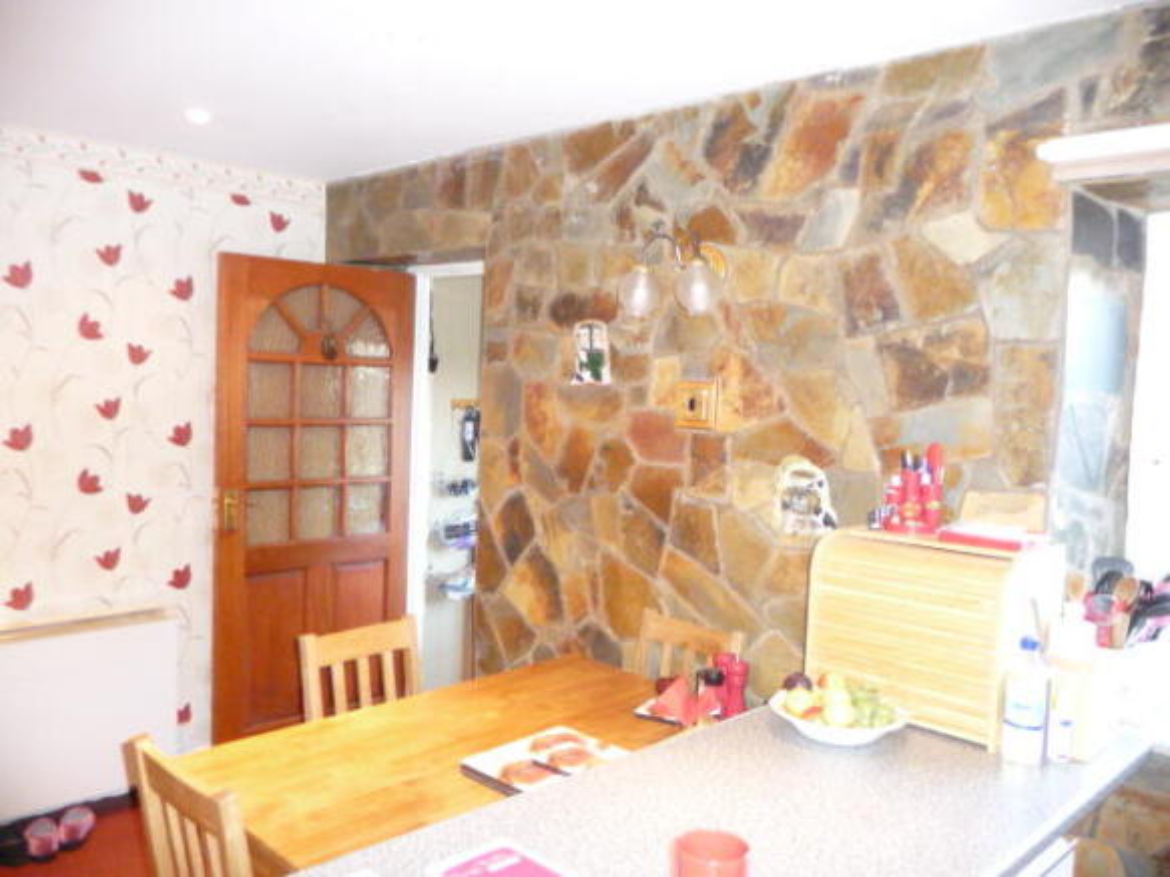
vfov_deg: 49.7
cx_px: 585
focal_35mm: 28
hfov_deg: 63.5
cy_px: 438
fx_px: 946
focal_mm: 4.7
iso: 800
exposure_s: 1/30
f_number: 3.3
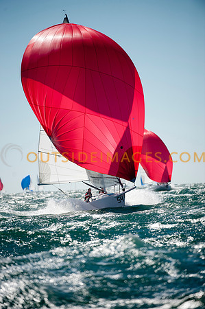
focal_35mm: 330
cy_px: 154
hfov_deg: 4.2
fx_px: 2825
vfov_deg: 6.3
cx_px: 102
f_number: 4
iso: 320
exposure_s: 1/3200
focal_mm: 330
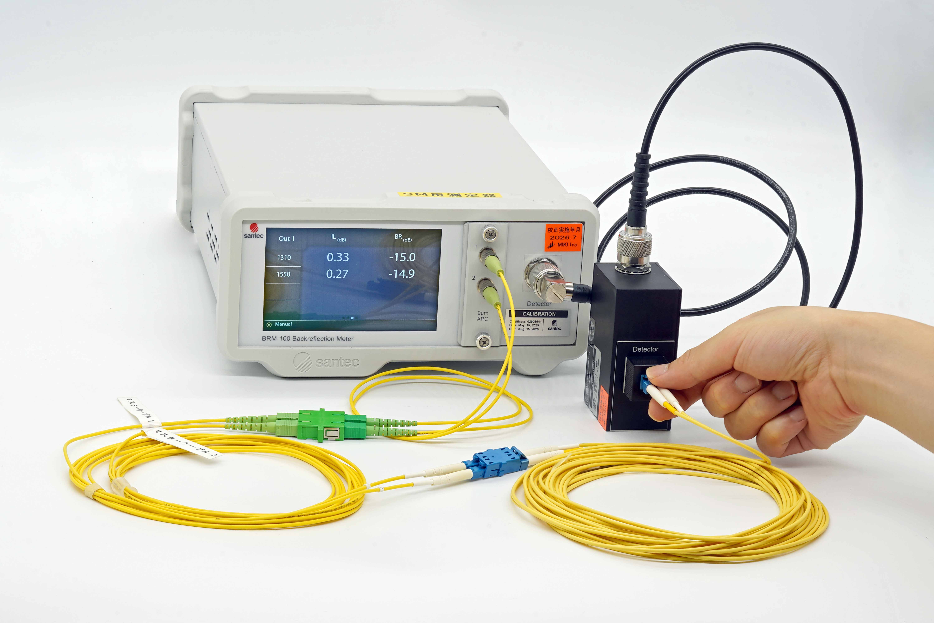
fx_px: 1816
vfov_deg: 19.5
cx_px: 467
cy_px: 312
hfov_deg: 28.8
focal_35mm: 70
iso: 100
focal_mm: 70
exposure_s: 1/3
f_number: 20
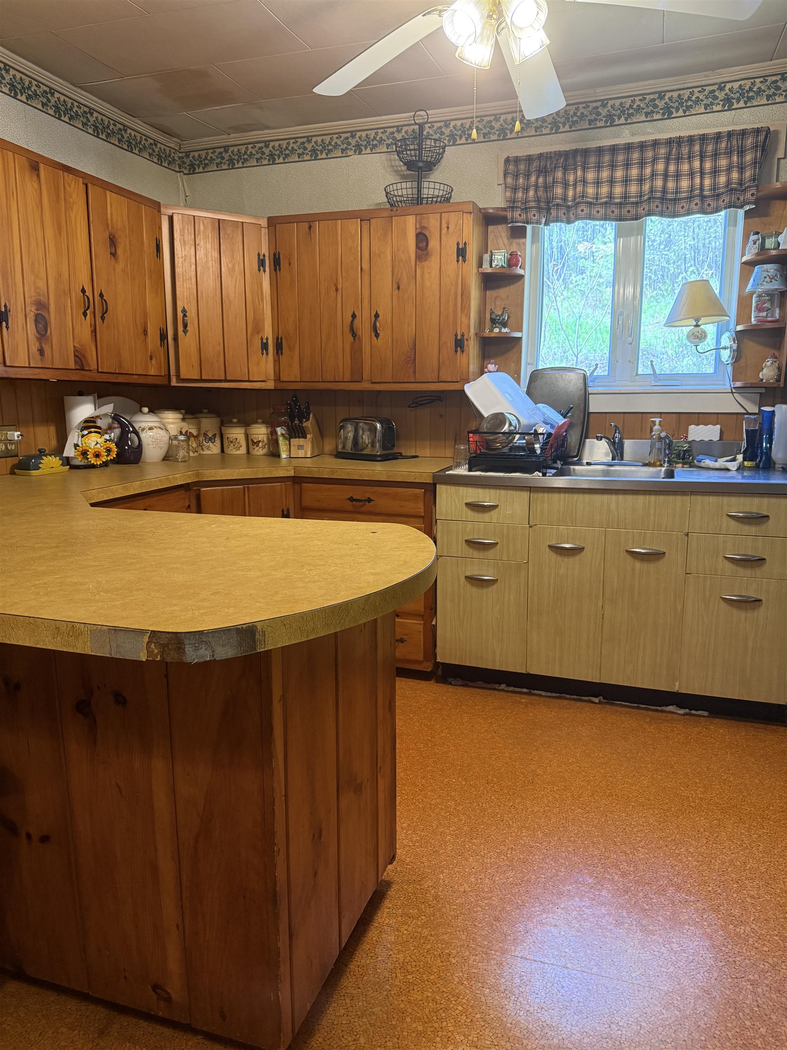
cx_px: 394
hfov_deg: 56.8
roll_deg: -0.1
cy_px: 525
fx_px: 728
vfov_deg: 71.6
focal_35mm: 24
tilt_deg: -9.8
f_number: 1.78
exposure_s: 1/60
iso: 320
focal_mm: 6.76
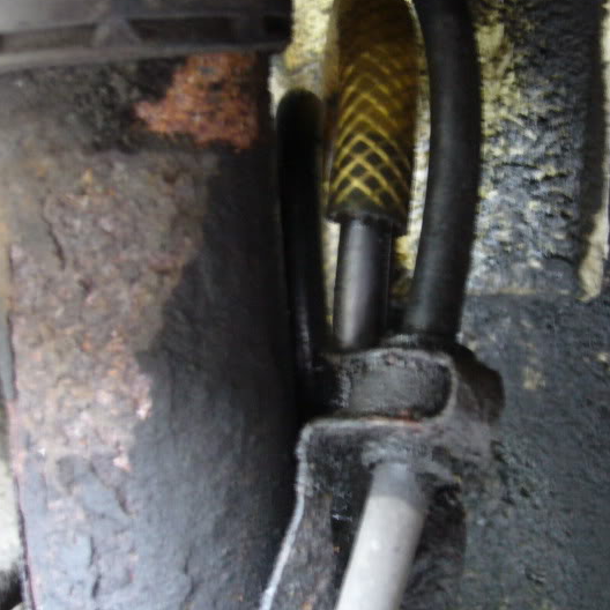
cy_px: 320
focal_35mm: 67
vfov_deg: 25.7
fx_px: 1336
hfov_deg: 25.7
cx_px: 370
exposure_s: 1/1.25
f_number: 3.3
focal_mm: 8.3
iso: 200
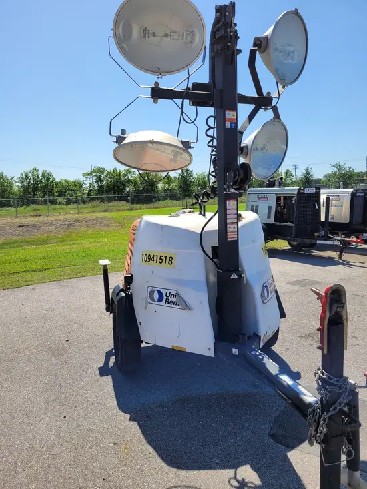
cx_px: 184
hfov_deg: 53.1
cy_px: 244
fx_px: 367
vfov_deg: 67.3
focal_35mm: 26
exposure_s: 1/2503
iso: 40
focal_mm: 5.4
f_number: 1.8
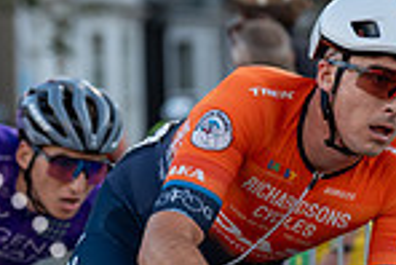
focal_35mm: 430
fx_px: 4735
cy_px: 237
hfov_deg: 4.8
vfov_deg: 3.2
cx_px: 265
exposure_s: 1/800
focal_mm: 110
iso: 500
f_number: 3.2
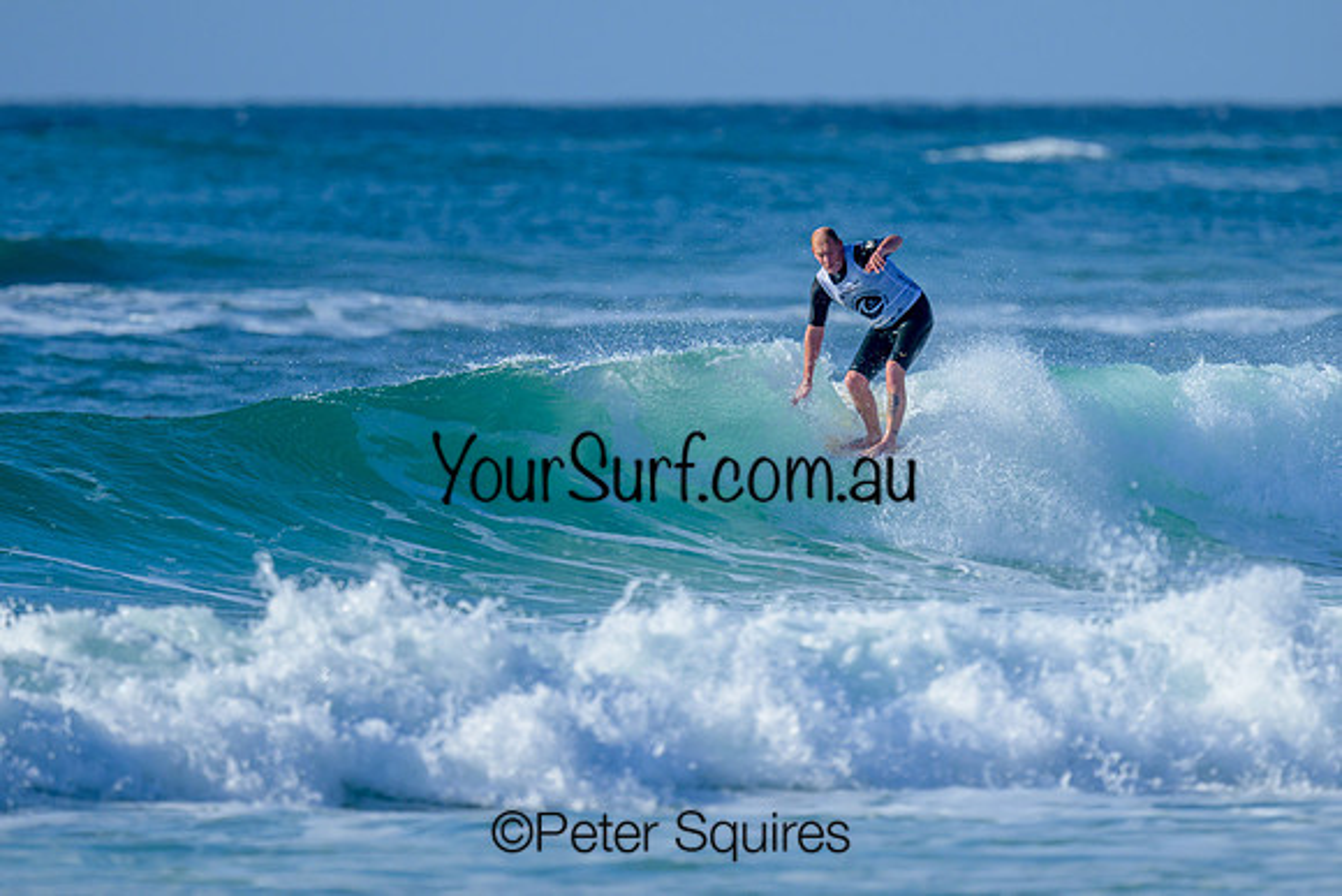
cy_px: 397
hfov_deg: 1.9
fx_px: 41024
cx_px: 642
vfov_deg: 1.3
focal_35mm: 1100
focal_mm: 800
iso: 250
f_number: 6.3
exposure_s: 1/2000
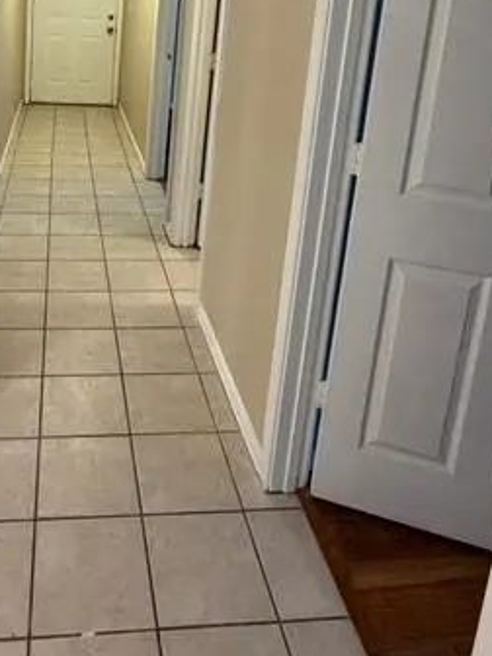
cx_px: 129
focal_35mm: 32
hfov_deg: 42.9
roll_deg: -4.9
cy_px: 96
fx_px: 606
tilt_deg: -13.9
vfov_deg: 51.7
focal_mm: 2.22
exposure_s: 1/60
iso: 500
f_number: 2.2
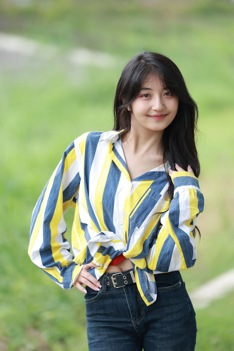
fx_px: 1940
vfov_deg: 10.3
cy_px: 176
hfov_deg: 6.9
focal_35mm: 199
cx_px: 117
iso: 100
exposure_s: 1/200
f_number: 2.8
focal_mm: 200
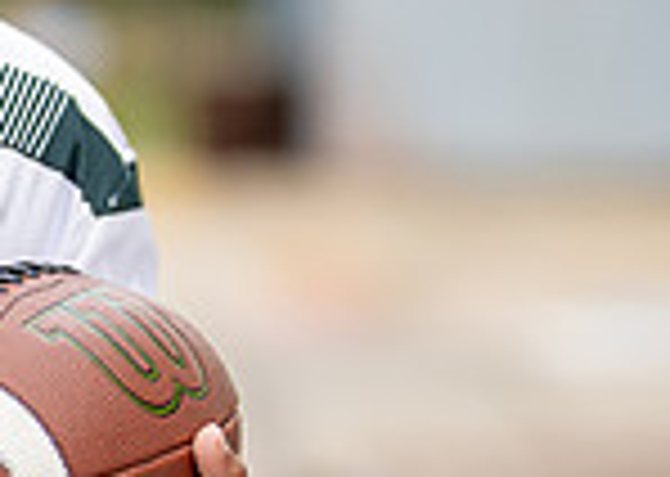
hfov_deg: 8.8
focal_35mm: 224
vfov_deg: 6.4
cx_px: -279
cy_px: 177
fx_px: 4257
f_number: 1.2
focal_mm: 50
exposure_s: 1/1250
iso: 400
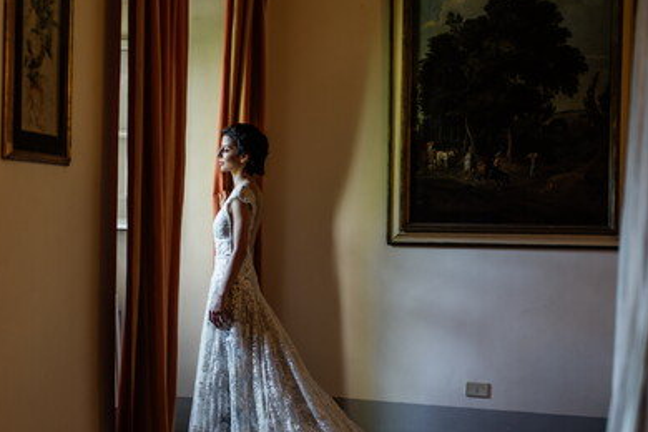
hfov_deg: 37.4
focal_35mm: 53
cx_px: 266
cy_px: 254
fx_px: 954
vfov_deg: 25.5
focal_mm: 35
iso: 200
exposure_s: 1/200
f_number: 2
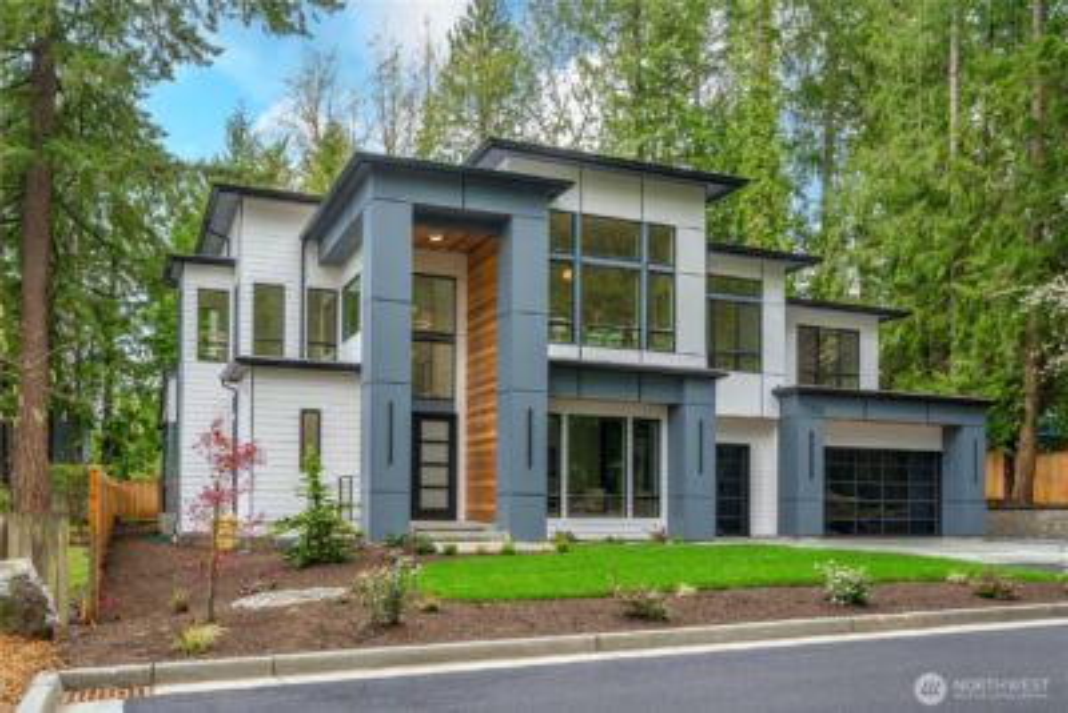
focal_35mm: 24
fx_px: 712
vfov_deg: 53.2
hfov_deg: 73.7
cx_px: 534
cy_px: 356
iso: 125
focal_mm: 24
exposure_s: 1/60
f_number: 6.7
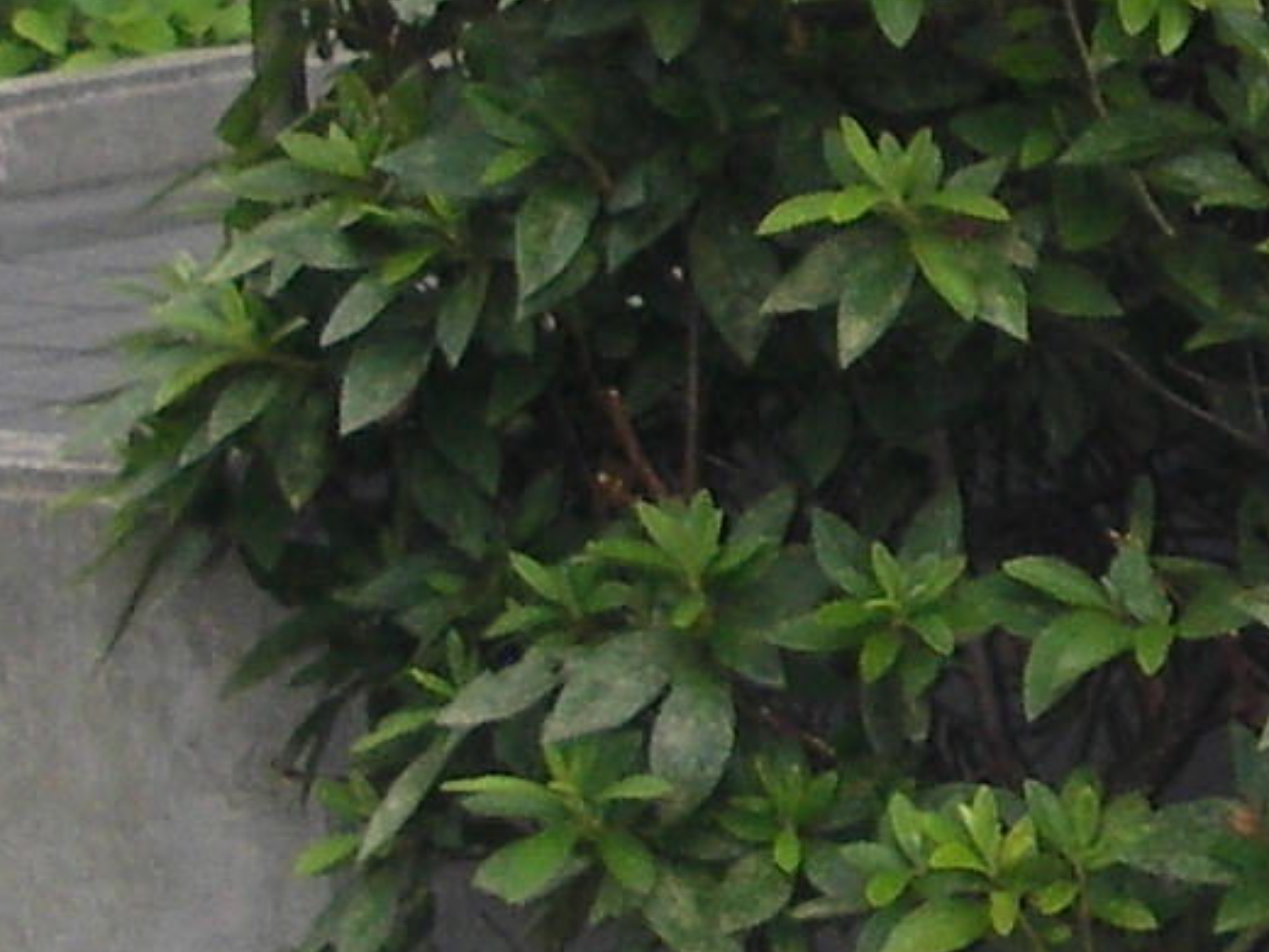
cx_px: 2087
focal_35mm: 187
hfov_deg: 10.1
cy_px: -39
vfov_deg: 7.9
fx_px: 6855
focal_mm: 6.3
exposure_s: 1/320
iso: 64
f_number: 3.3
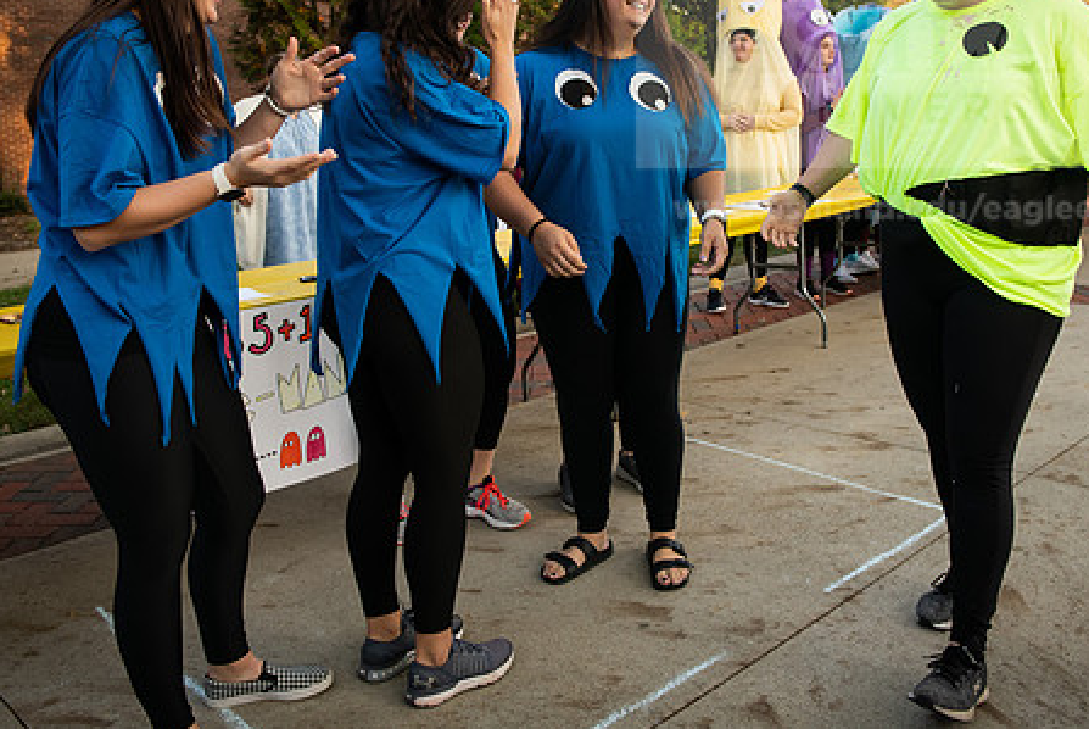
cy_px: 260
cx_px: 563
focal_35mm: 35
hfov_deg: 54.4
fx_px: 1060
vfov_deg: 37.6
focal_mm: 27
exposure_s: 1/320
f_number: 4
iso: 640
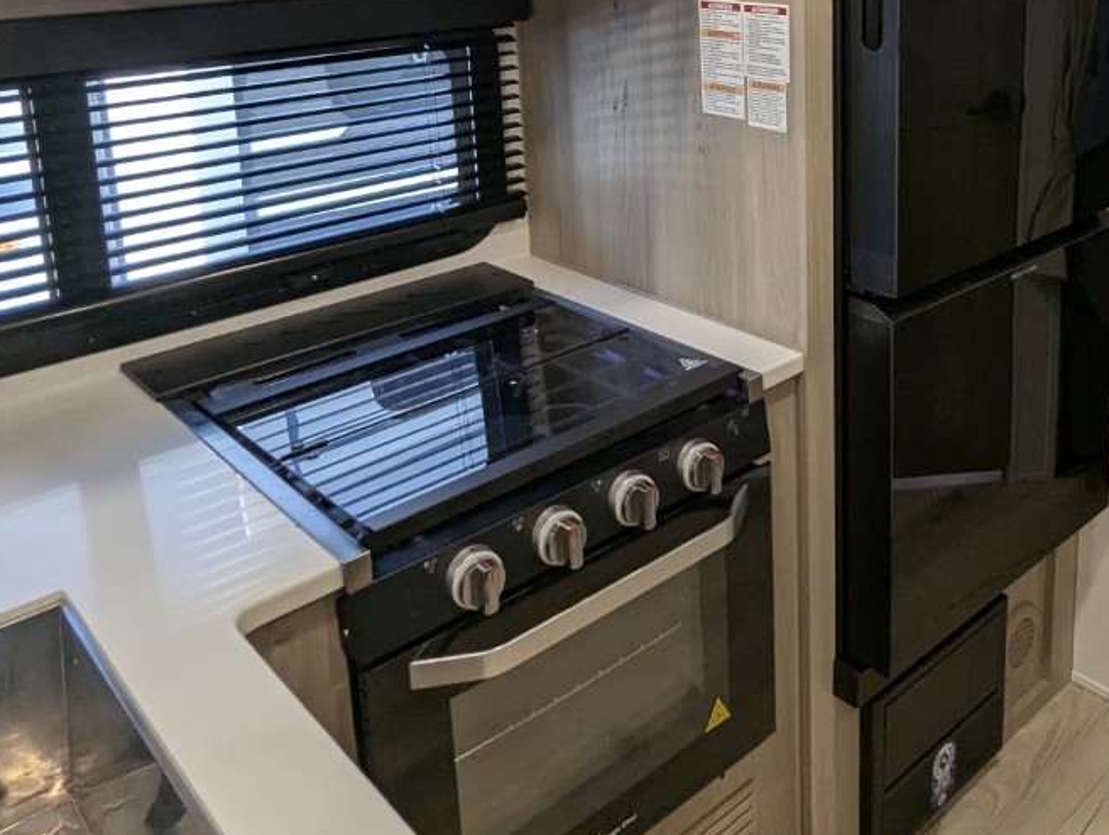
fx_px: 1091
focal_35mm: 34
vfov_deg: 39.6
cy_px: 122
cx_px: 738
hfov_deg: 52.9
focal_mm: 2.35
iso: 147
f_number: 2.2
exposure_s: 1/129
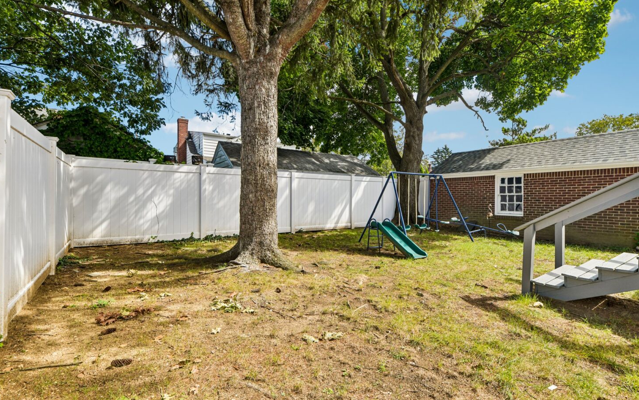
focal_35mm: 18
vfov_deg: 65.0
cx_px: 336
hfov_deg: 91.0
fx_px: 314
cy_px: 192
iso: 160
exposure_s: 1/250
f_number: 9
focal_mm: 16
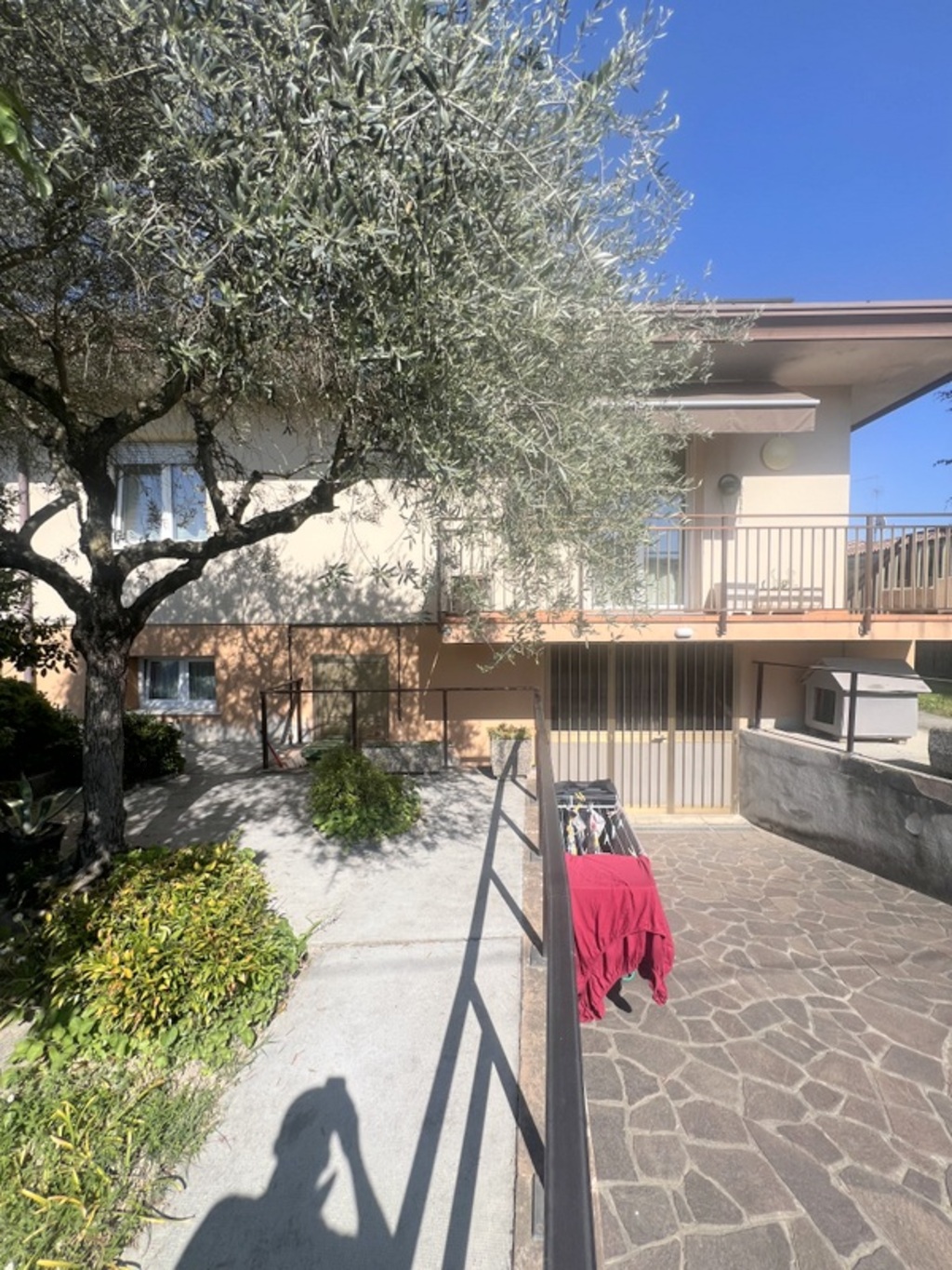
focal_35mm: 13
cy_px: 635
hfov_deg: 89.9
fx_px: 477
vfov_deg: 106.2
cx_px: 476
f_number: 1.8
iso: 32
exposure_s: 1/1672
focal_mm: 1.57
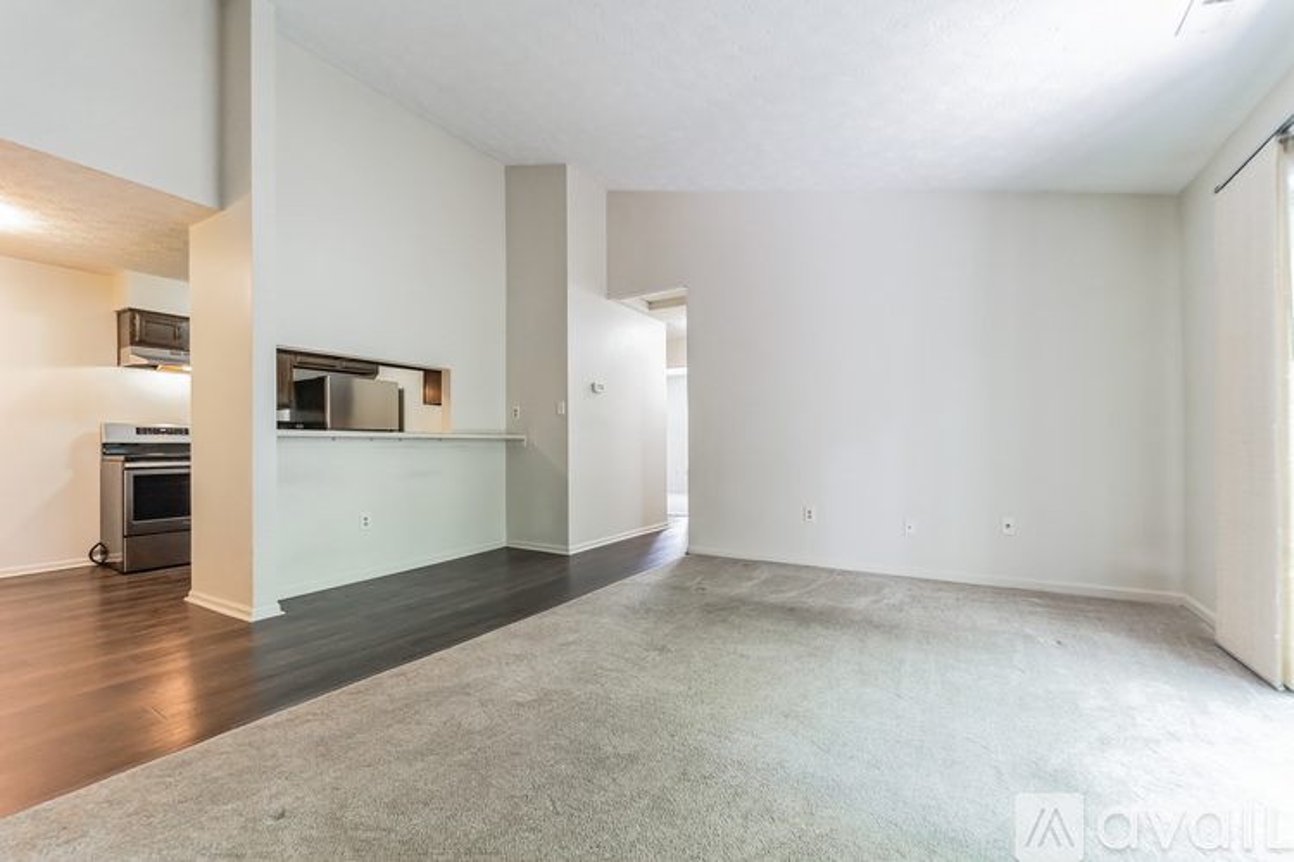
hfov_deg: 104.3
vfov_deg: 81.2
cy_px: 431
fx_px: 503
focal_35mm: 14
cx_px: 647
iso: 1250
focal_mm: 14
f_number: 5.6
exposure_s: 1/20
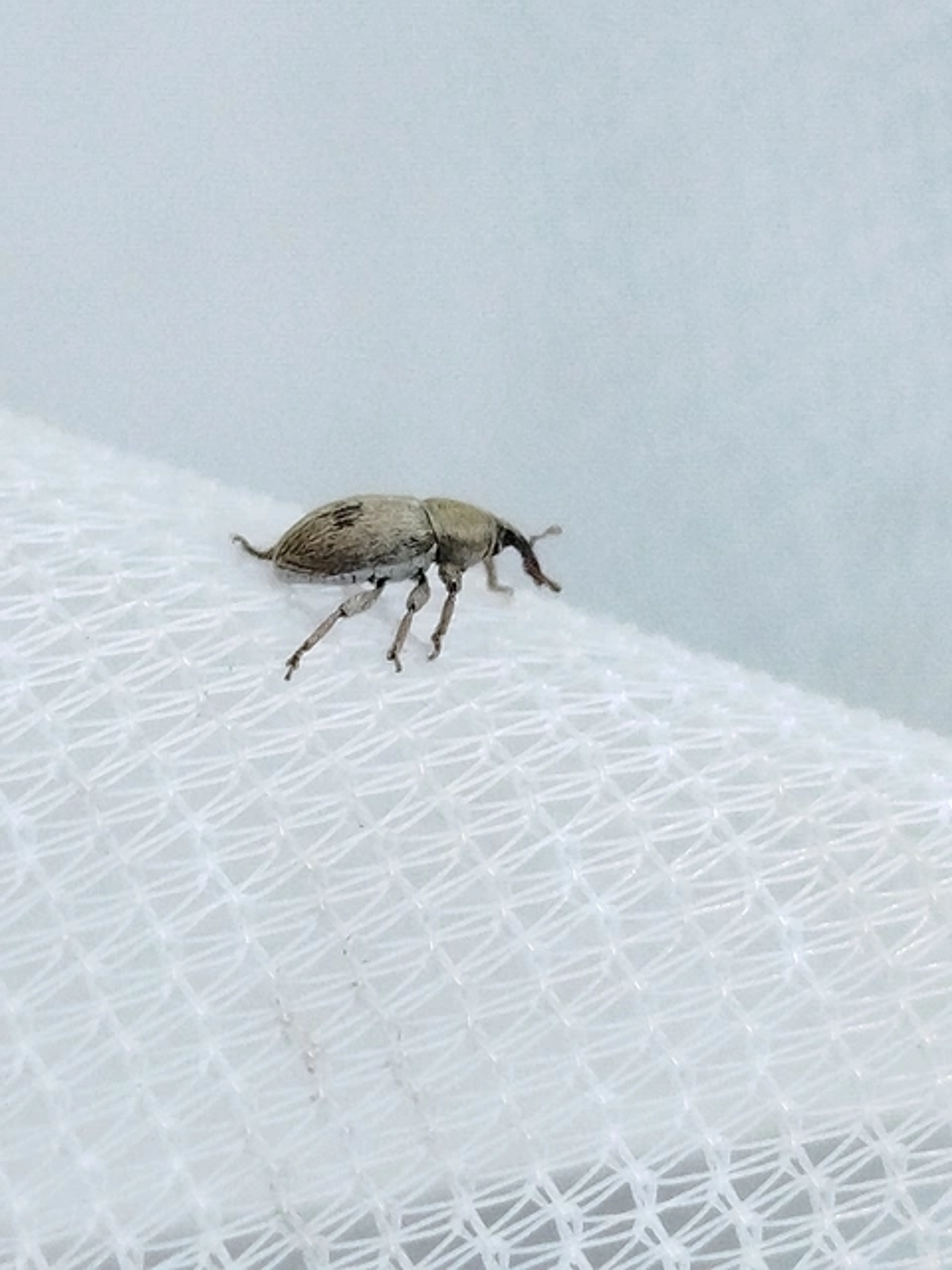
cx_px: 476
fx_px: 2640
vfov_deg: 27.0
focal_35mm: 72
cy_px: 635
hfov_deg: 20.4
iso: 100
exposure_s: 1/100
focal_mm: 5.31
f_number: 1.7
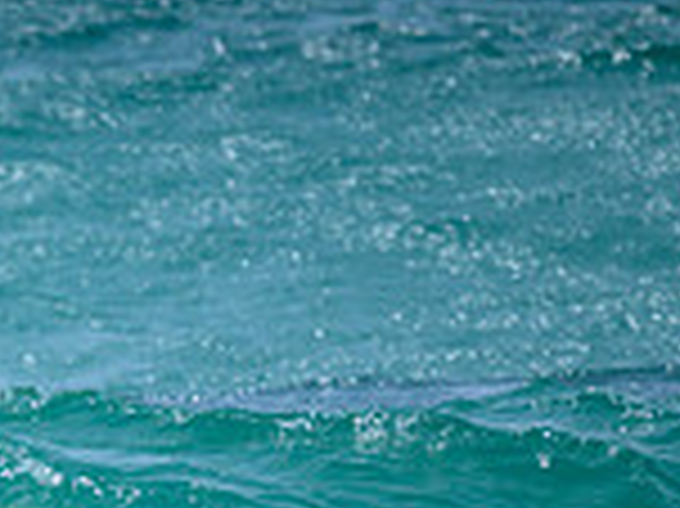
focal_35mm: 2957
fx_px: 58041
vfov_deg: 0.5
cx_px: -369
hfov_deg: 0.7
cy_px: 762
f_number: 6.3
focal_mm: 800
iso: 800
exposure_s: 1/3200
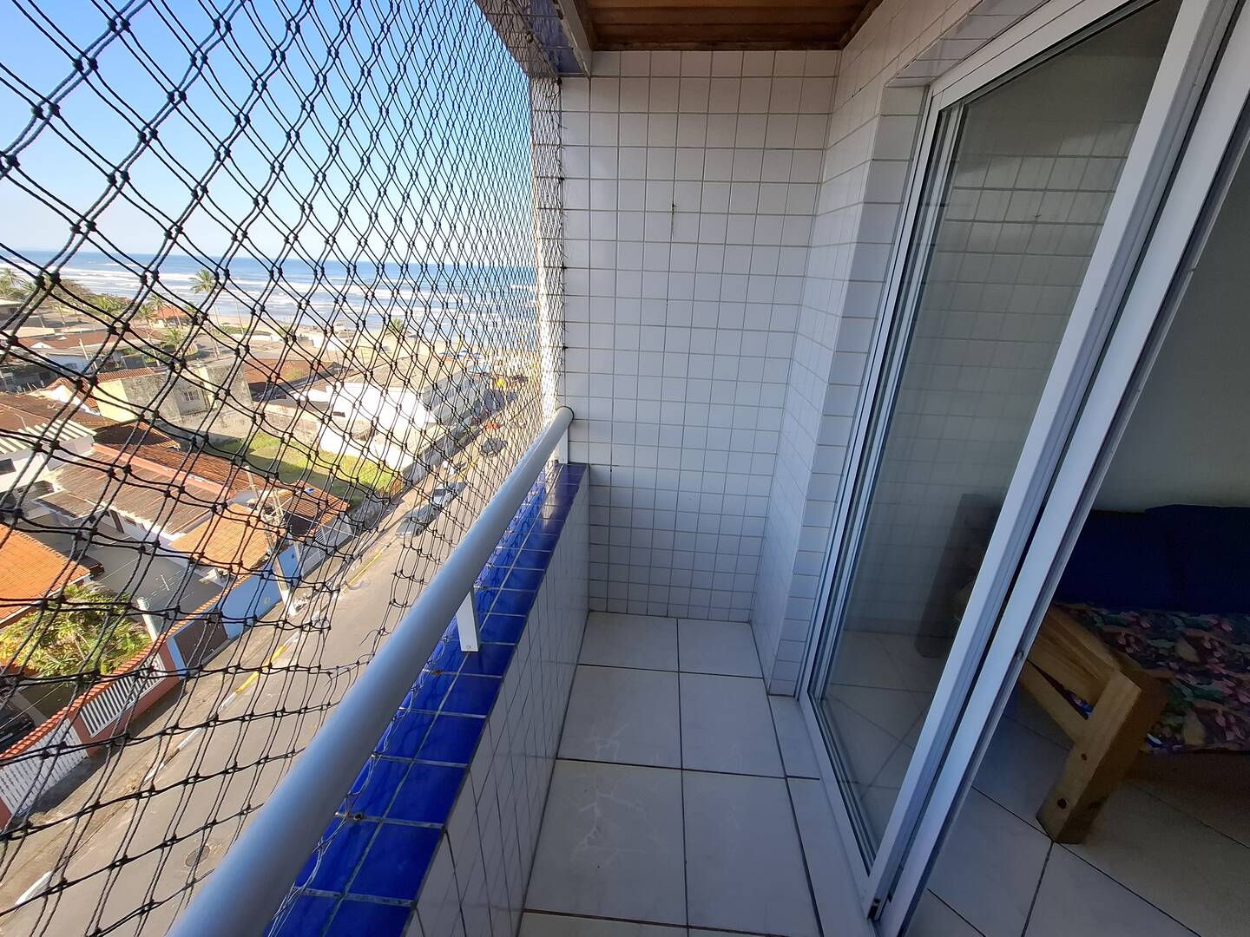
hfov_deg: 106.2
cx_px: 625
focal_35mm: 13
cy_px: 468
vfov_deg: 89.9
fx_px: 469
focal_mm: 1.74
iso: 40
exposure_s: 1/401
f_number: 2.2
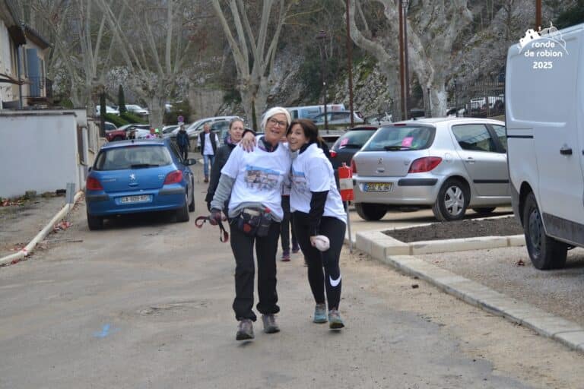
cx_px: 292
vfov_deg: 18.2
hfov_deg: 27.0
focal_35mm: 75
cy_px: 194
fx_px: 1217
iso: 400
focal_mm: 50
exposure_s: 1/500
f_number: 4.8
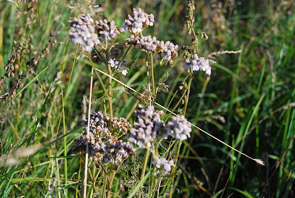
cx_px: 148
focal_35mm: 75
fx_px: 615
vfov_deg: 18.2
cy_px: 99
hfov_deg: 27.0
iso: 400
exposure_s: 1/1250
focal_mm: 50
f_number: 5.6
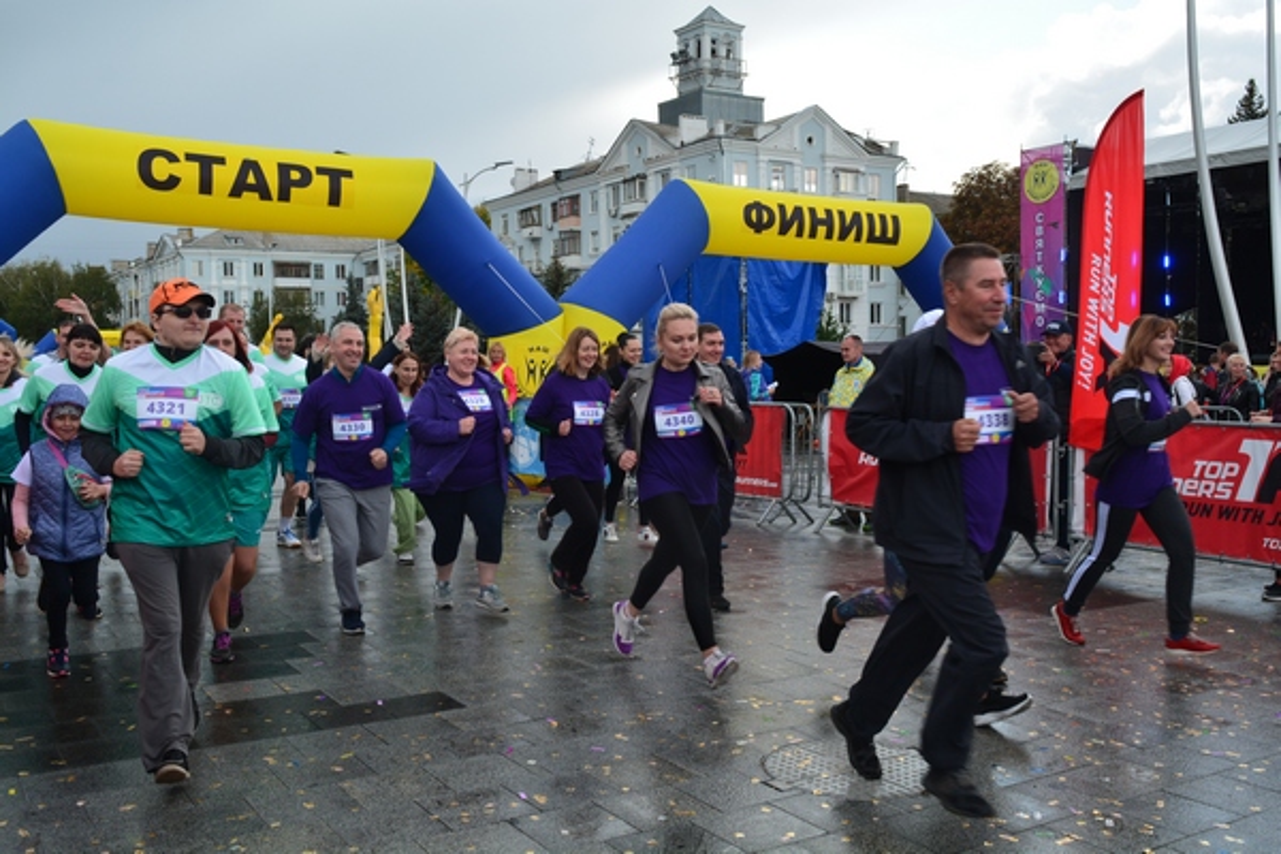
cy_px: 427
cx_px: 640
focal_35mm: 34
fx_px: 1228
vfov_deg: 38.4
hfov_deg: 55.1
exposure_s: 1/250
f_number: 10
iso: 320
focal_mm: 23
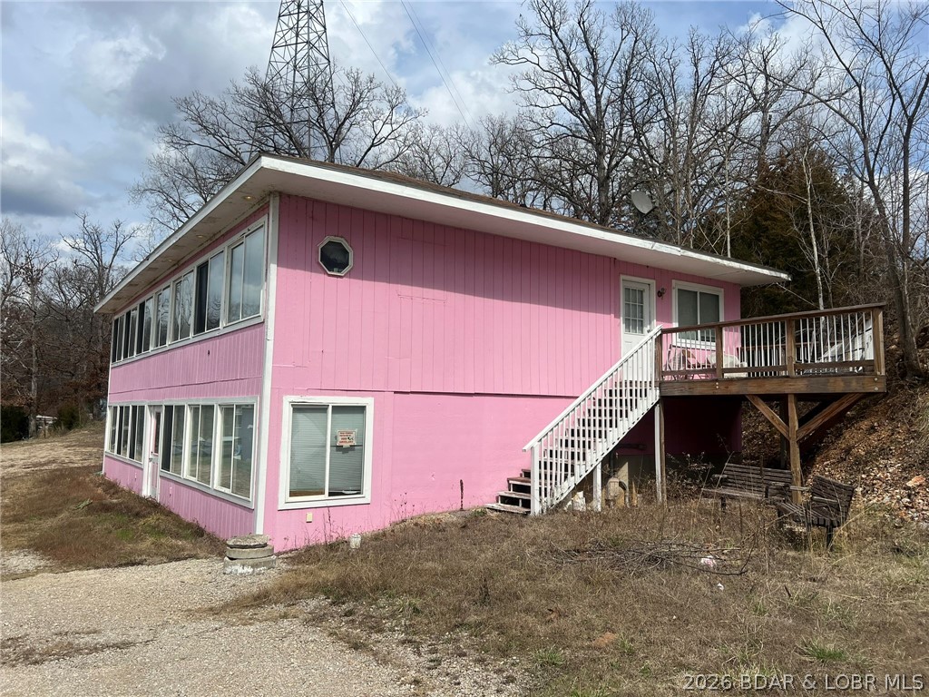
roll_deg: -0.7
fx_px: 698
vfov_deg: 53.1
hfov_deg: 67.3
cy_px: 348
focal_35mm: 26
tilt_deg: +5.7
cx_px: 464
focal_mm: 5.7
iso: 50
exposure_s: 1/6211
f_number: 1.5
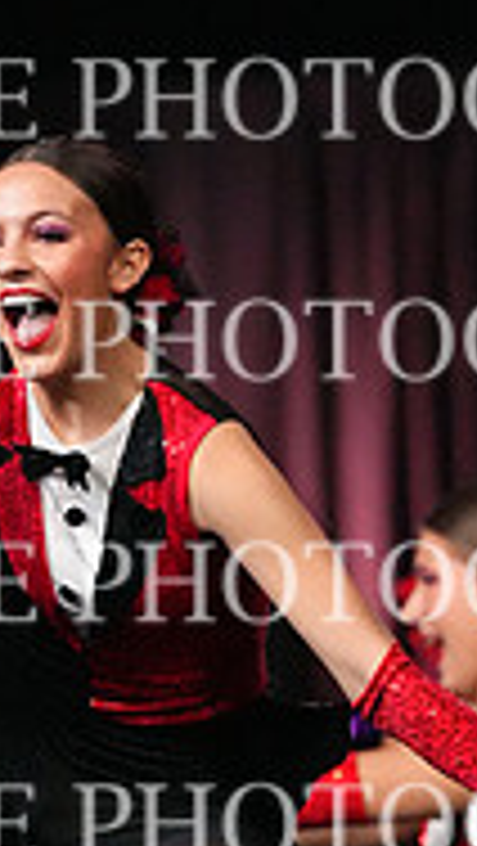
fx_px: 21749
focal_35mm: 969
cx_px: 43
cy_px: 945
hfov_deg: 1.3
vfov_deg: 2.2
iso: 16000
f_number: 3.5
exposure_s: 1/1250
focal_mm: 300
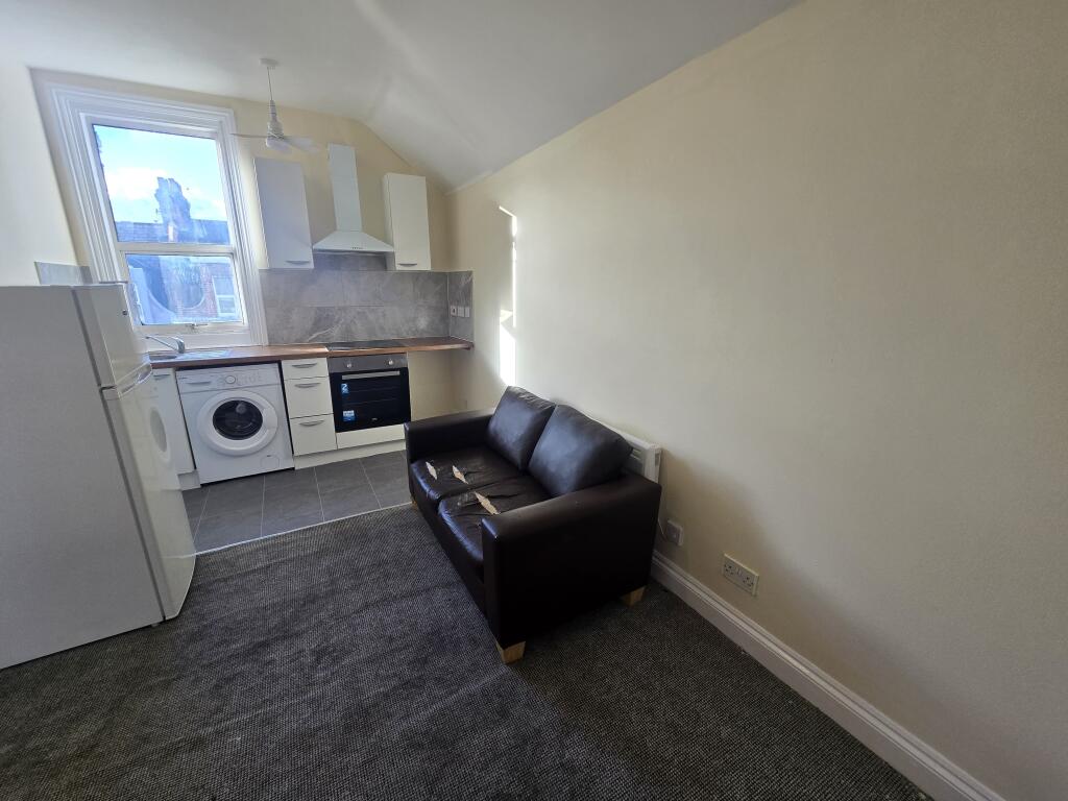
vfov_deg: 89.9
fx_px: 401
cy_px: 400
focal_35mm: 13
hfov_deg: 106.2
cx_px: 534
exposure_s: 1/100
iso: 64
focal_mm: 2.2
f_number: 2.2
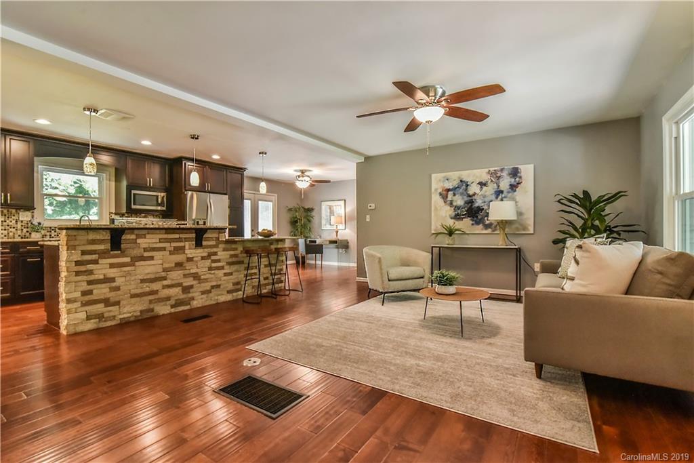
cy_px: 232
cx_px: 347
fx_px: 308
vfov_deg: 73.8
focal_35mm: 16
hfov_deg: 96.7
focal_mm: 16
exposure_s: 1/80
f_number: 9
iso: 4000
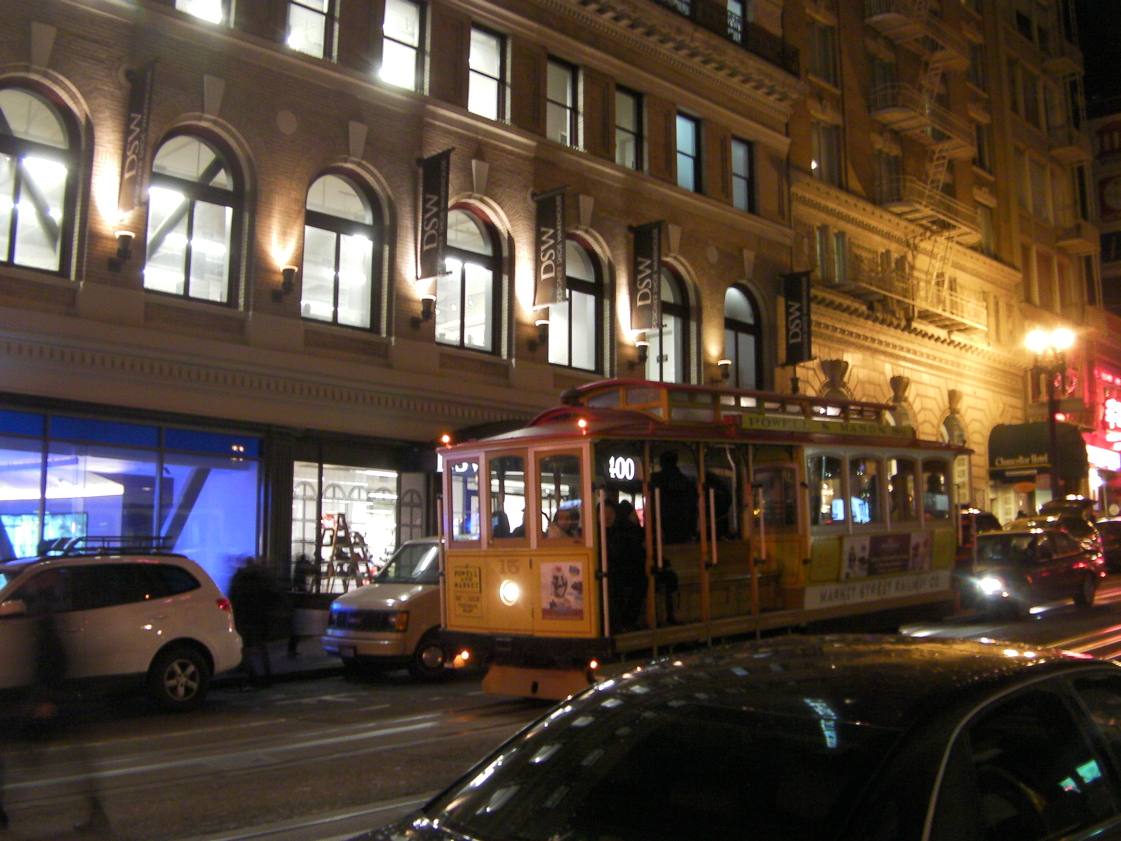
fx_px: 1231
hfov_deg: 49.0
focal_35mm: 38
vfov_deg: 37.7
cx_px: 560
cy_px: 420
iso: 200
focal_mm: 6.8
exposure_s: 1/2.8
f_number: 3.5
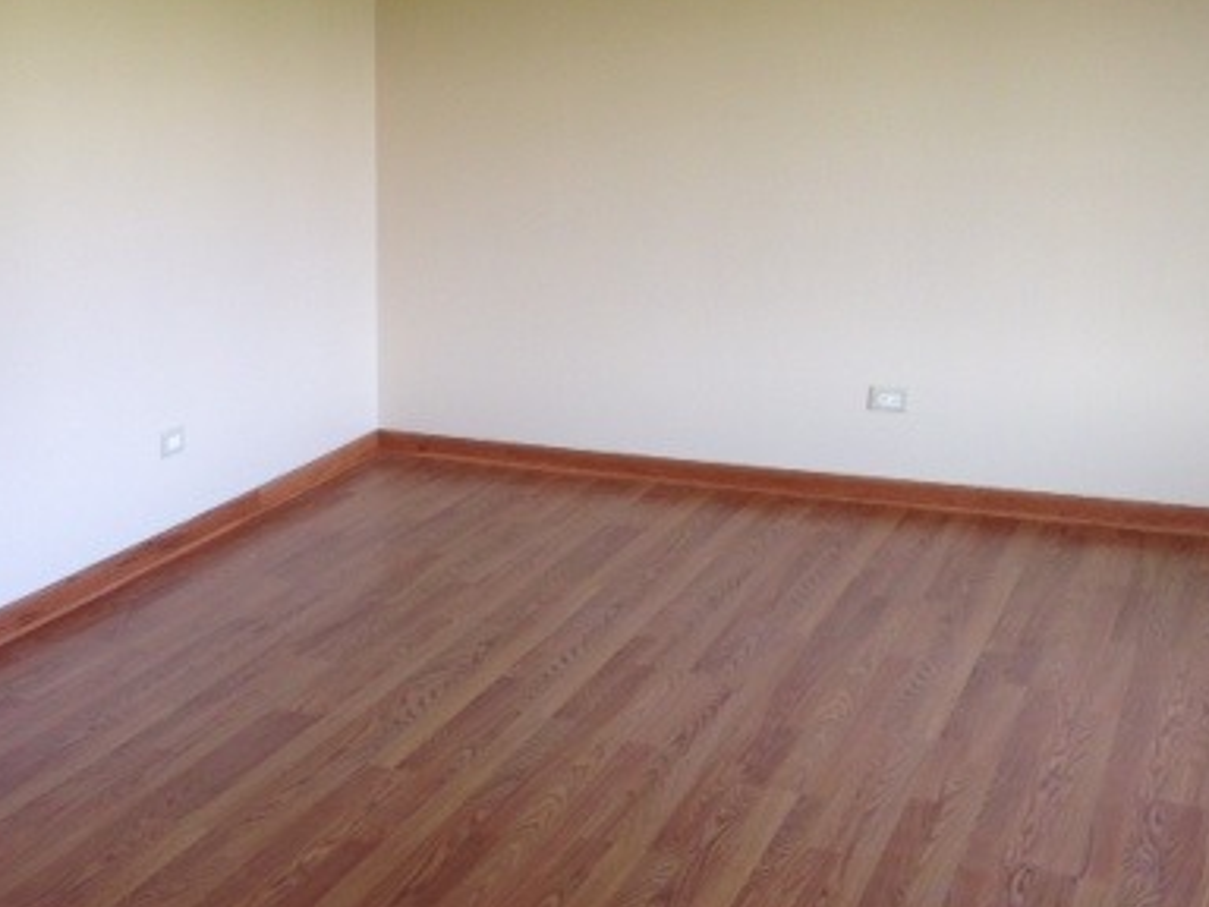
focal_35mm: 55
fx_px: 1921
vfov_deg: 26.5
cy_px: 561
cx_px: 365
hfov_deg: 34.5
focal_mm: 4.12
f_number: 2.4
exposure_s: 1/30
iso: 64
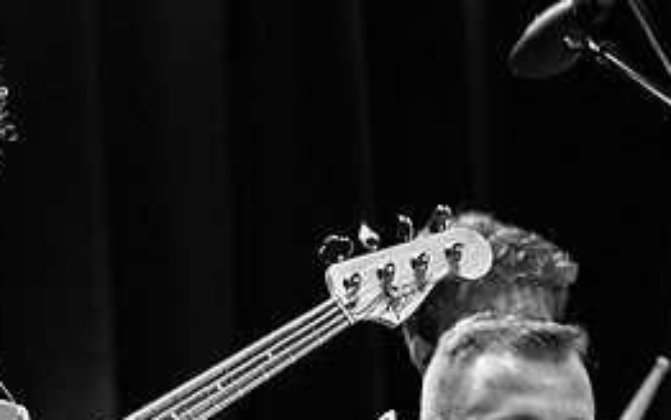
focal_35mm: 451
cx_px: 72
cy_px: 351
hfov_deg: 4.7
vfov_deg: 2.9
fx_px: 8251
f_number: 2.8
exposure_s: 1/320
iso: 5000
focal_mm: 200
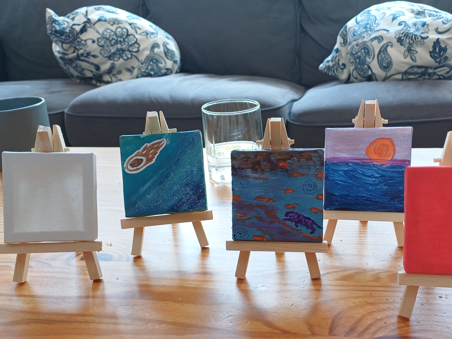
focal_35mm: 34
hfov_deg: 53.7
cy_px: 217
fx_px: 444
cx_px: 264
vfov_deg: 41.4
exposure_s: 1/50
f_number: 1.8
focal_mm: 4.65
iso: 80
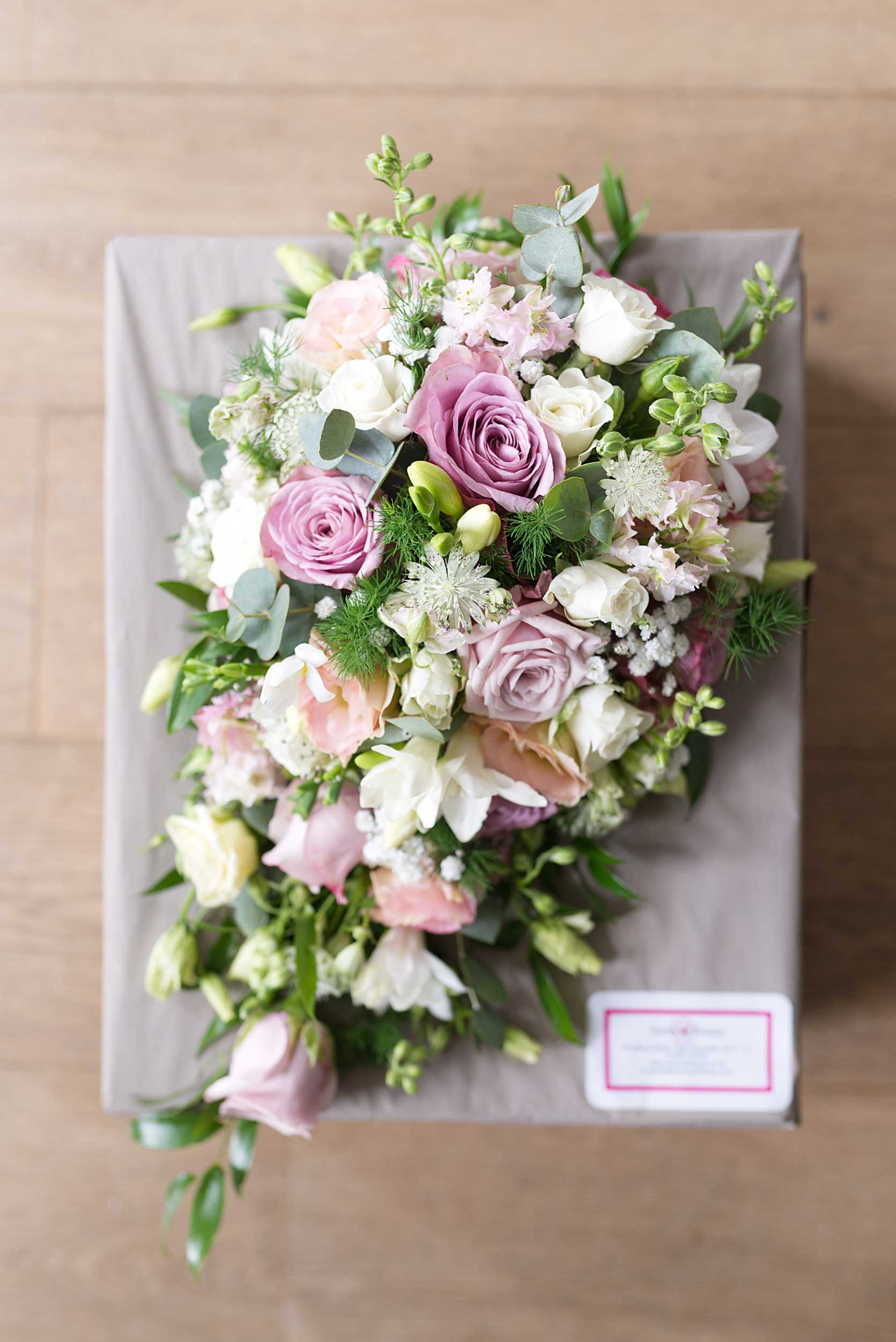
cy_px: 671
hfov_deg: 37.9
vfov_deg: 54.4
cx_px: 448
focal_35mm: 35
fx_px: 1304
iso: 250
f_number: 2.2
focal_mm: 35
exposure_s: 1/125
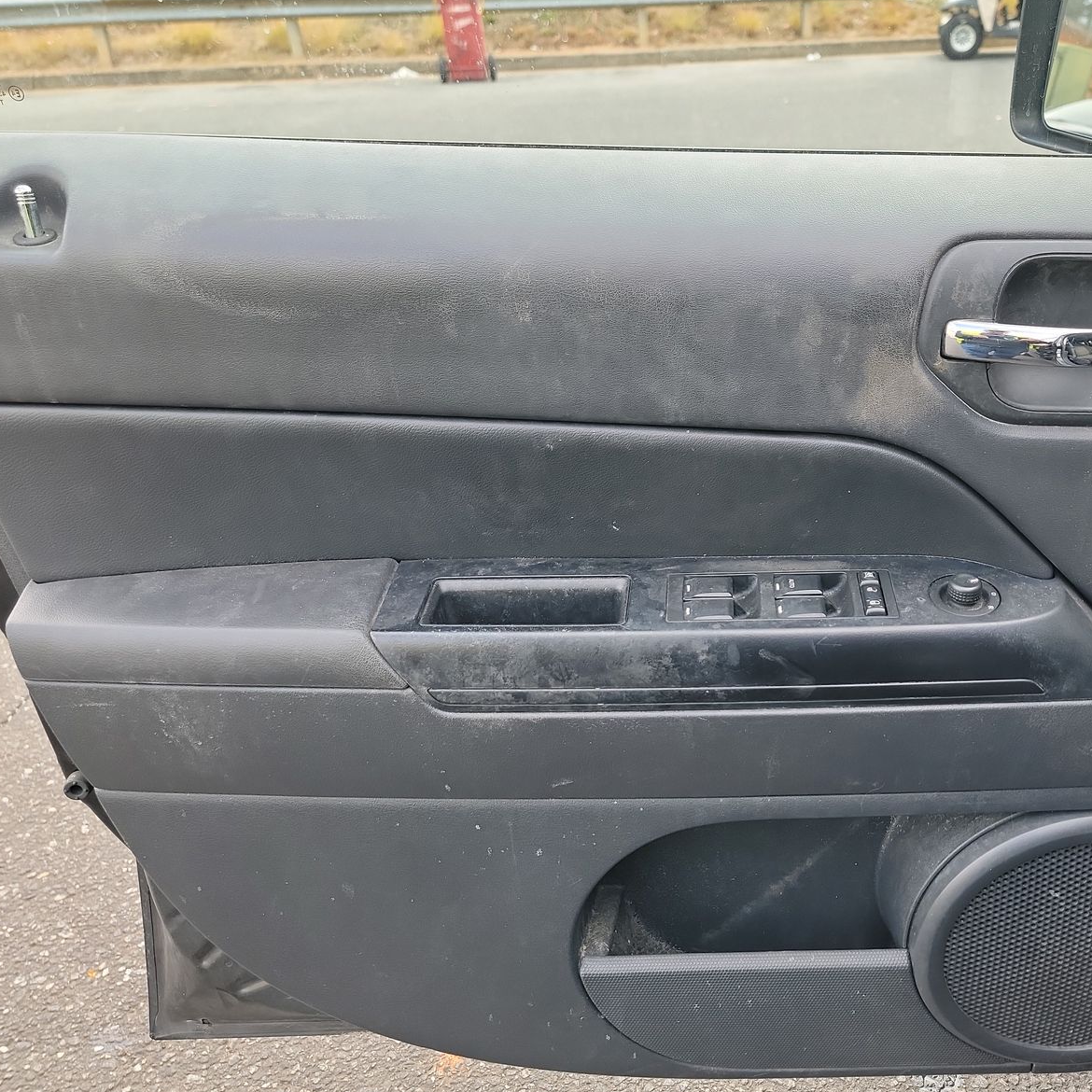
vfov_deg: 55.6
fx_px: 1035
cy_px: 540
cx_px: 739
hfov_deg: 54.4
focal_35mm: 29
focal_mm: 6.7
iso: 64
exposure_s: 1/59
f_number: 1.8
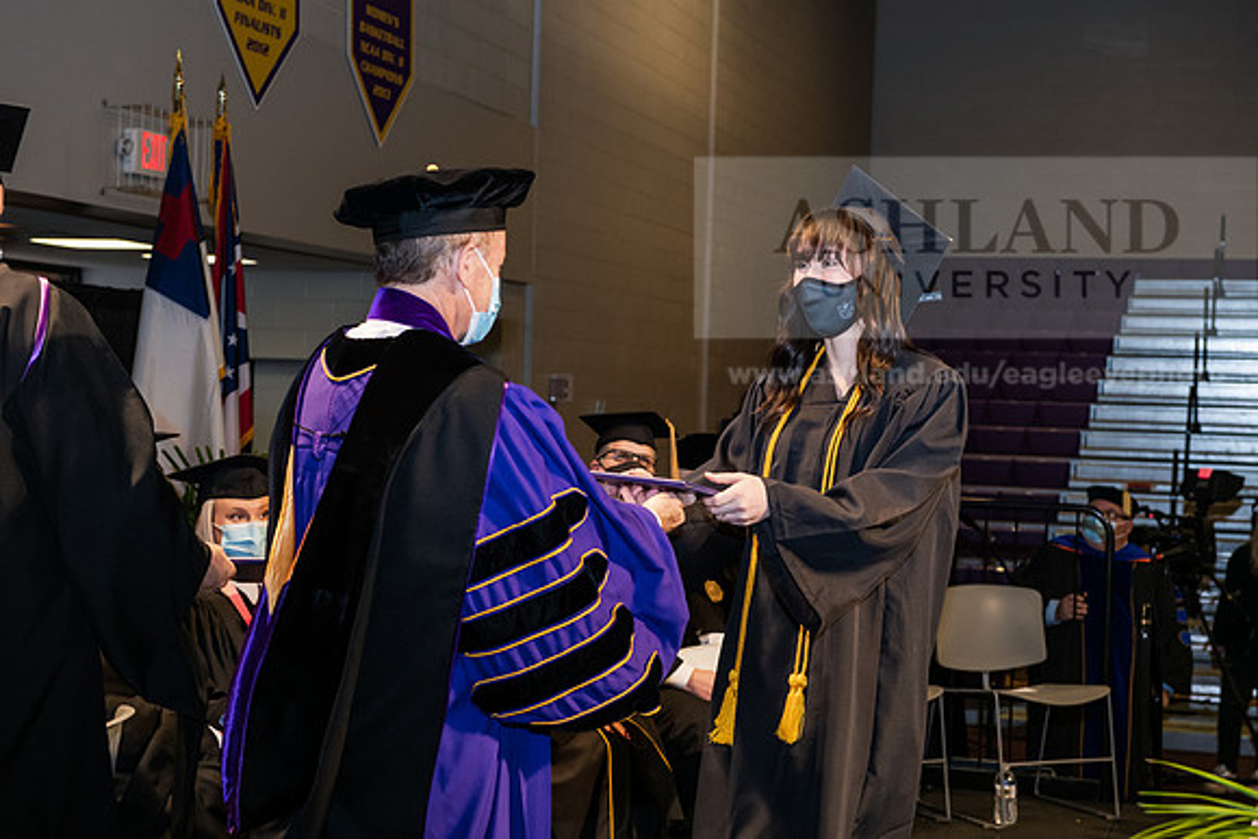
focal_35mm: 62
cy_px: 420
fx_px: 2167
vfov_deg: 21.9
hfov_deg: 32.4
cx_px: 629
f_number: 6.3
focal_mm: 62
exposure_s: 1/200
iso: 1600
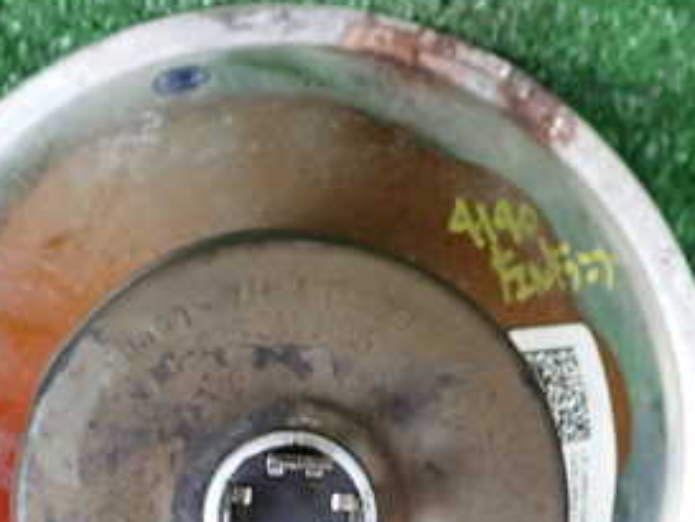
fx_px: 1326
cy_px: 415
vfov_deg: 22.0
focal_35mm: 66
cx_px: 283
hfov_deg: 29.3
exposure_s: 1/30
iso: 400
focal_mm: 5.4
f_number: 2.3
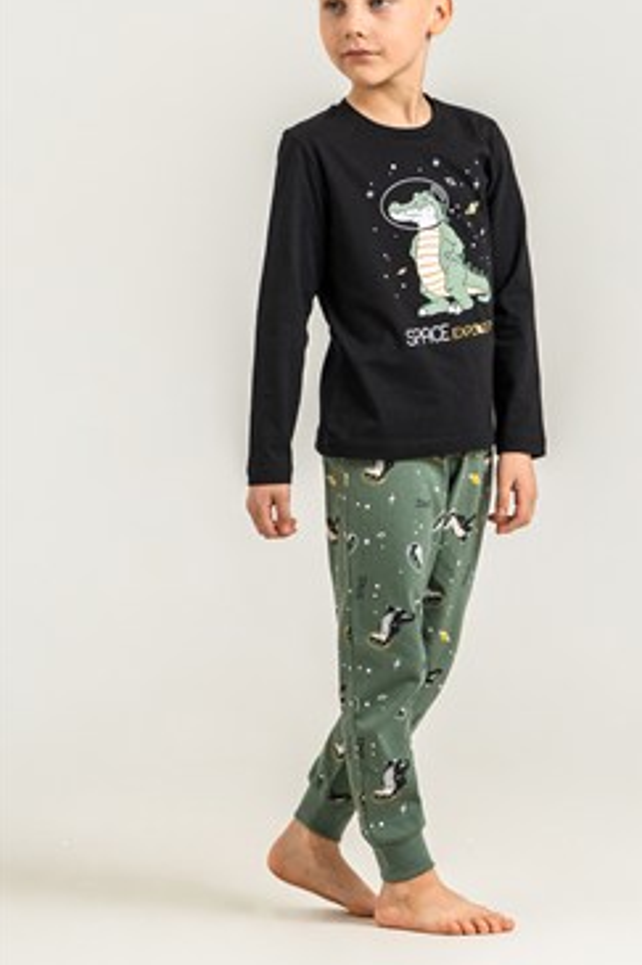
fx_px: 3695
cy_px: 418
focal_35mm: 138
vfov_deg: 14.9
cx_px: 388
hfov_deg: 9.9
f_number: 7.1
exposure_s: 1/160
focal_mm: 75
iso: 250
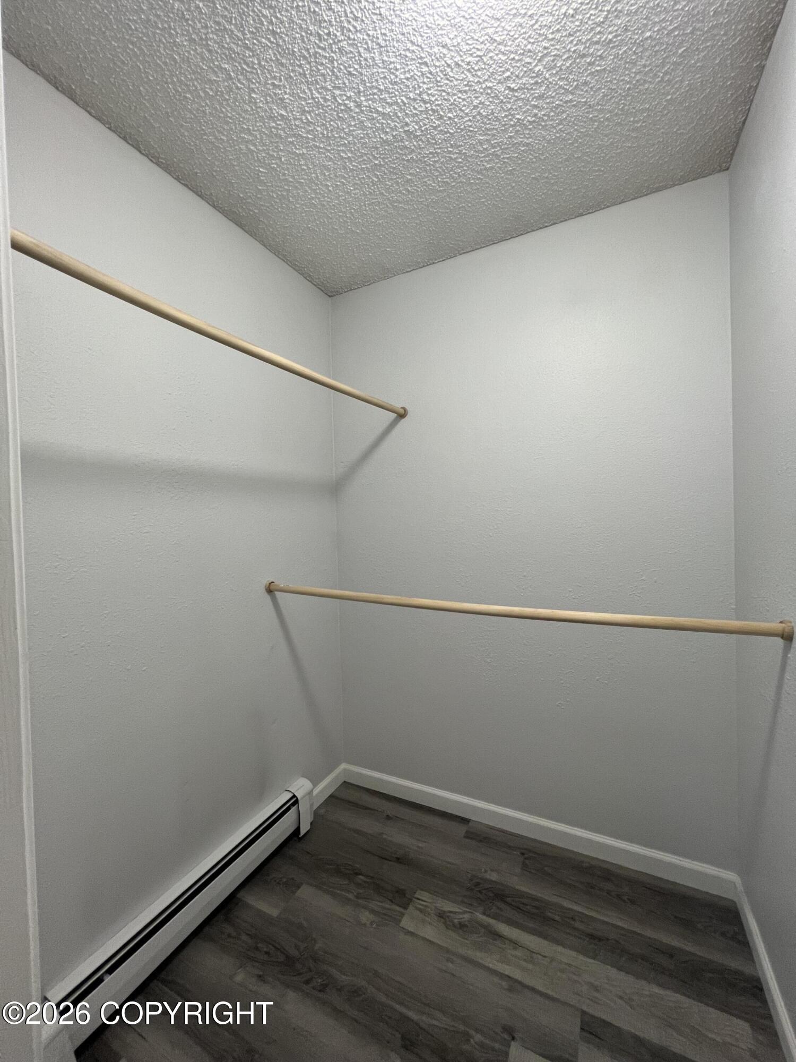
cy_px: 531
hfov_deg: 89.9
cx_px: 398
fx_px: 399
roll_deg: +2.0
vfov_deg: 106.2
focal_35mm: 13
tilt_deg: -0.5
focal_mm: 1.57
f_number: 1.8
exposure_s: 1/60
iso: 160
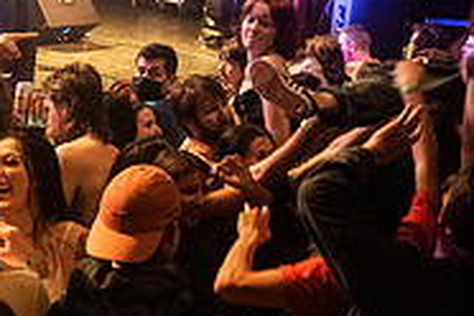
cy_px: -14
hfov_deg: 18.7
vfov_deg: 12.4
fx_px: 1435
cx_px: 280
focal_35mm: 109
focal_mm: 35
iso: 3200
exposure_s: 1/60
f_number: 3.2
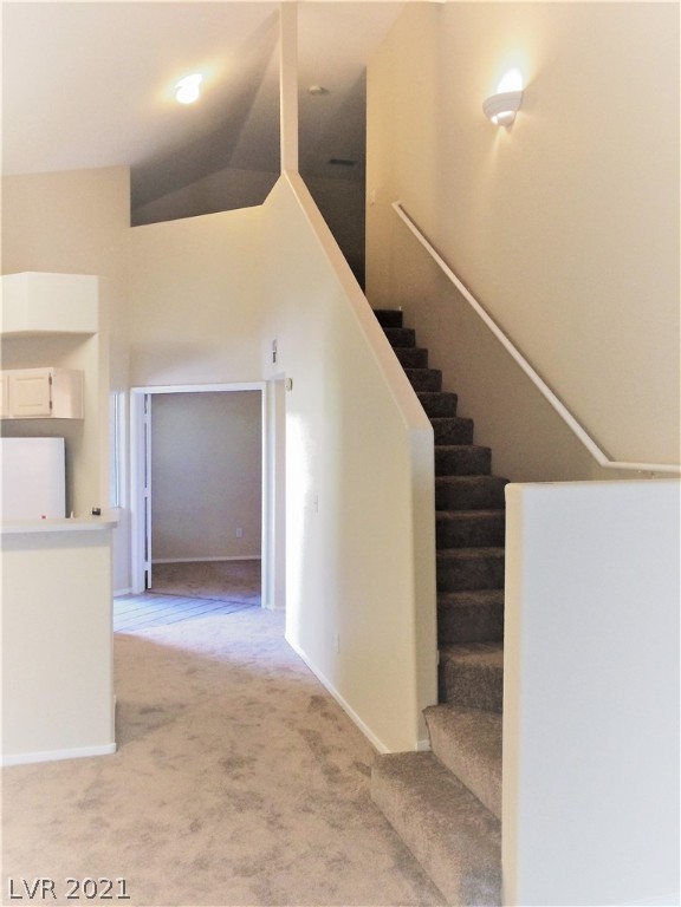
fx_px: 761
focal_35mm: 29
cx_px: 340
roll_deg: +1.3
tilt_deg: -3.5
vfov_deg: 61.7
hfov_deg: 48.2
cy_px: 454
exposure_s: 1/30
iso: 250
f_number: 2.2
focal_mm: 4.15
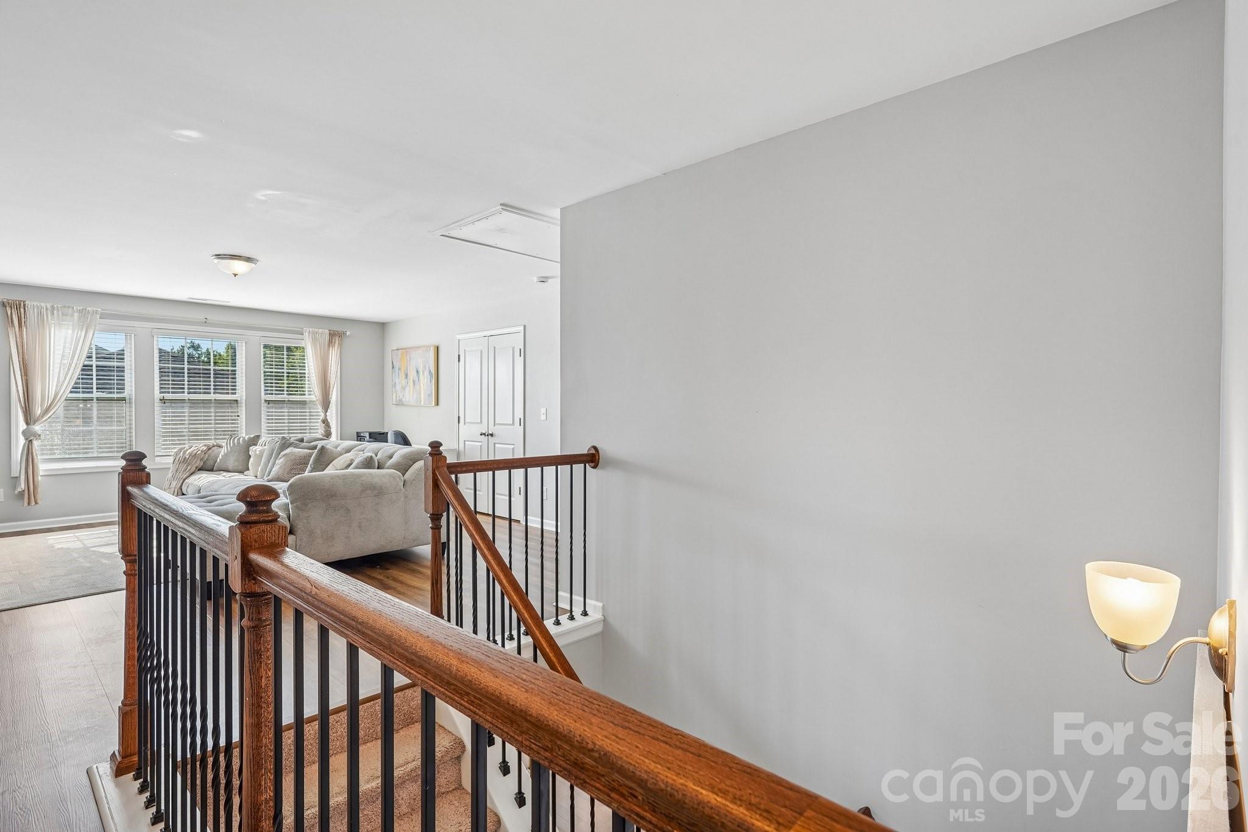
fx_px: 624
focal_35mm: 18
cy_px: 416
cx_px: 624
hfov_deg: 90.0
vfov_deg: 67.4
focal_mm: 18
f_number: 8
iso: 400
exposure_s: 1/30
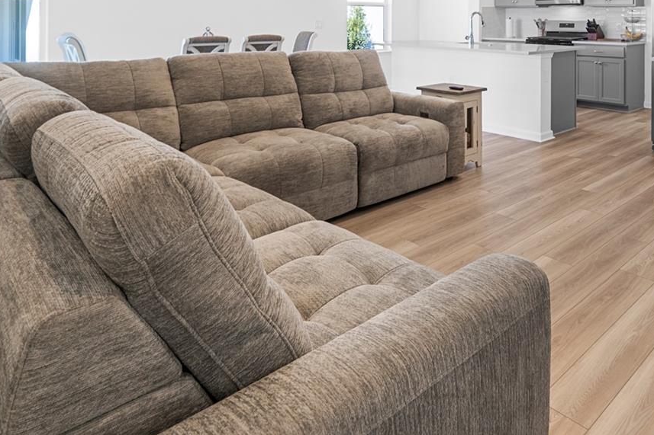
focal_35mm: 28
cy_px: 32
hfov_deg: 63.1
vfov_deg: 42.1
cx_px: 456
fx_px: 509
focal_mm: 10
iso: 640
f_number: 4.5
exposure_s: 1/30
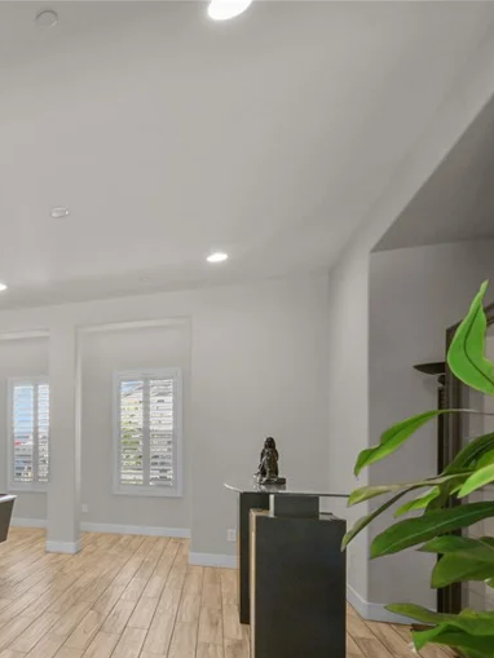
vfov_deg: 60.2
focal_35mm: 29
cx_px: -69
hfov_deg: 38.5
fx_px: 552
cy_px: 439
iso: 500
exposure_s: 1/10
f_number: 8
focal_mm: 15
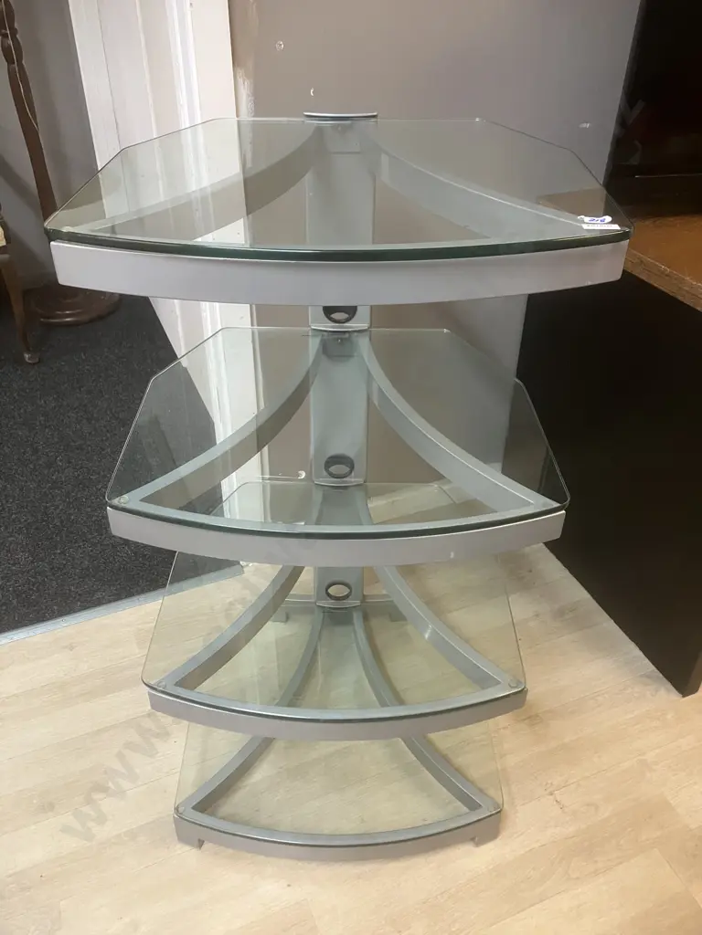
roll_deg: -1.1
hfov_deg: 49.7
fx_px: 757
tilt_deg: -34.9
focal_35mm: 28
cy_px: 468
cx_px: 351
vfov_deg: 63.4
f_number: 1.8
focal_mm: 3.99
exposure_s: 1/50
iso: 250
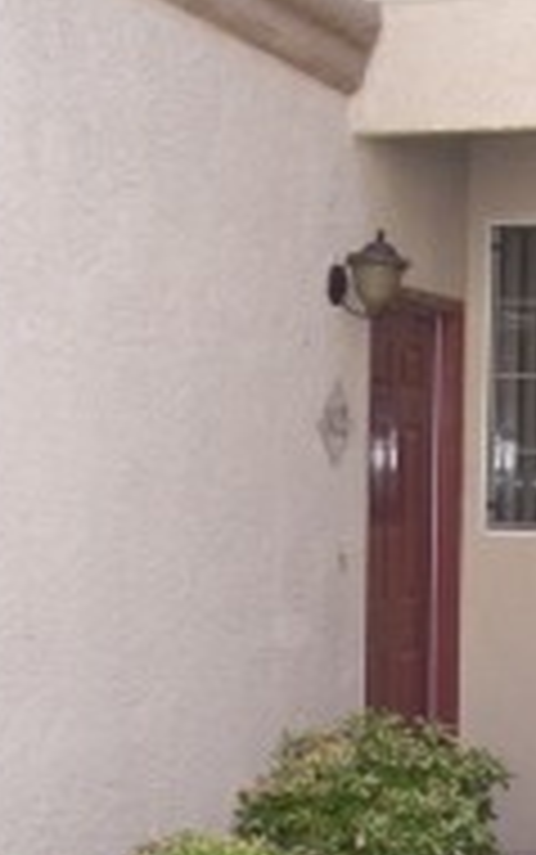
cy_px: 670
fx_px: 1984
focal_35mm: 85
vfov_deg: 24.0
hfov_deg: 15.3
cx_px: 437
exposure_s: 1/250
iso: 80
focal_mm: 5.6
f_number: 2.7
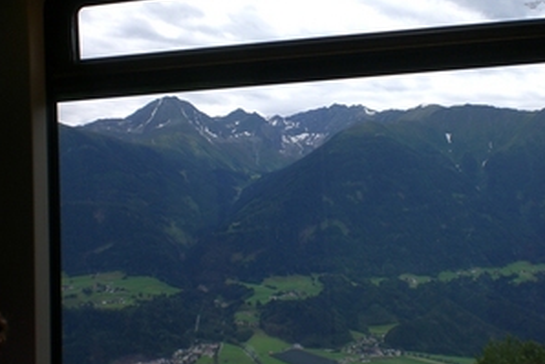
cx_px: 360
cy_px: 187
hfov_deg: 37.1
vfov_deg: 25.5
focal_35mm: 53
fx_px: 803
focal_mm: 6.3
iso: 50
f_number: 4.4
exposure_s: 1/250
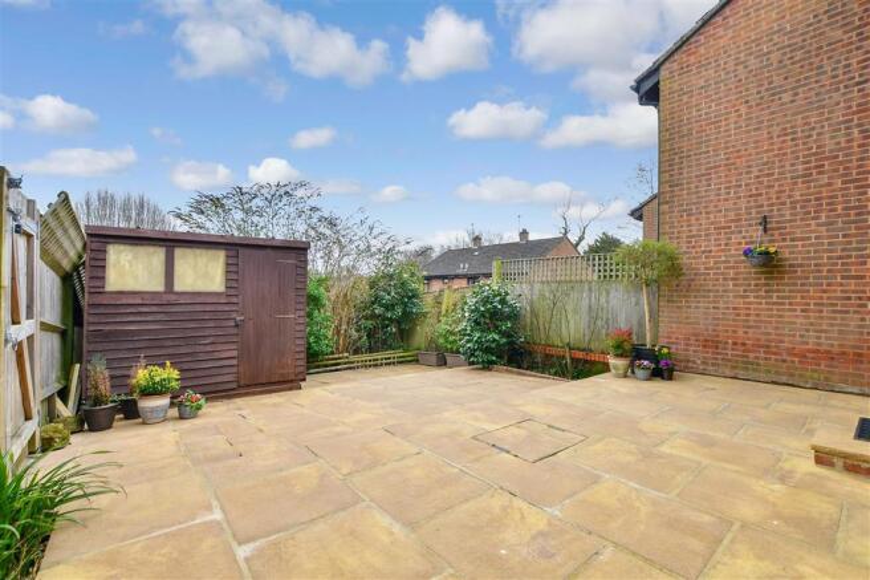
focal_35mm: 15
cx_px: 435
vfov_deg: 77.3
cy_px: 290
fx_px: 362
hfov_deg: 100.4
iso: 160
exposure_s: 1/60
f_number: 8
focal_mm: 10
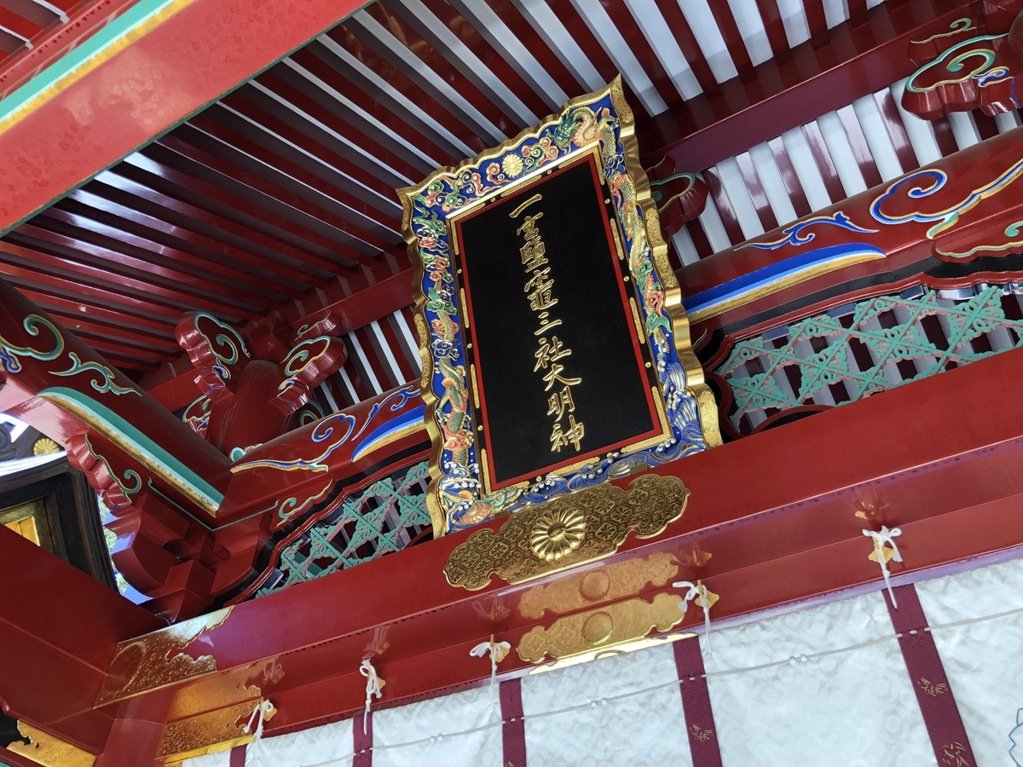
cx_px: 512
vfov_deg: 49.7
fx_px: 827
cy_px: 384
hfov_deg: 63.4
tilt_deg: +45.5
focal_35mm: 28
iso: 50
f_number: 1.8
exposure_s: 1/120
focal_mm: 3.99
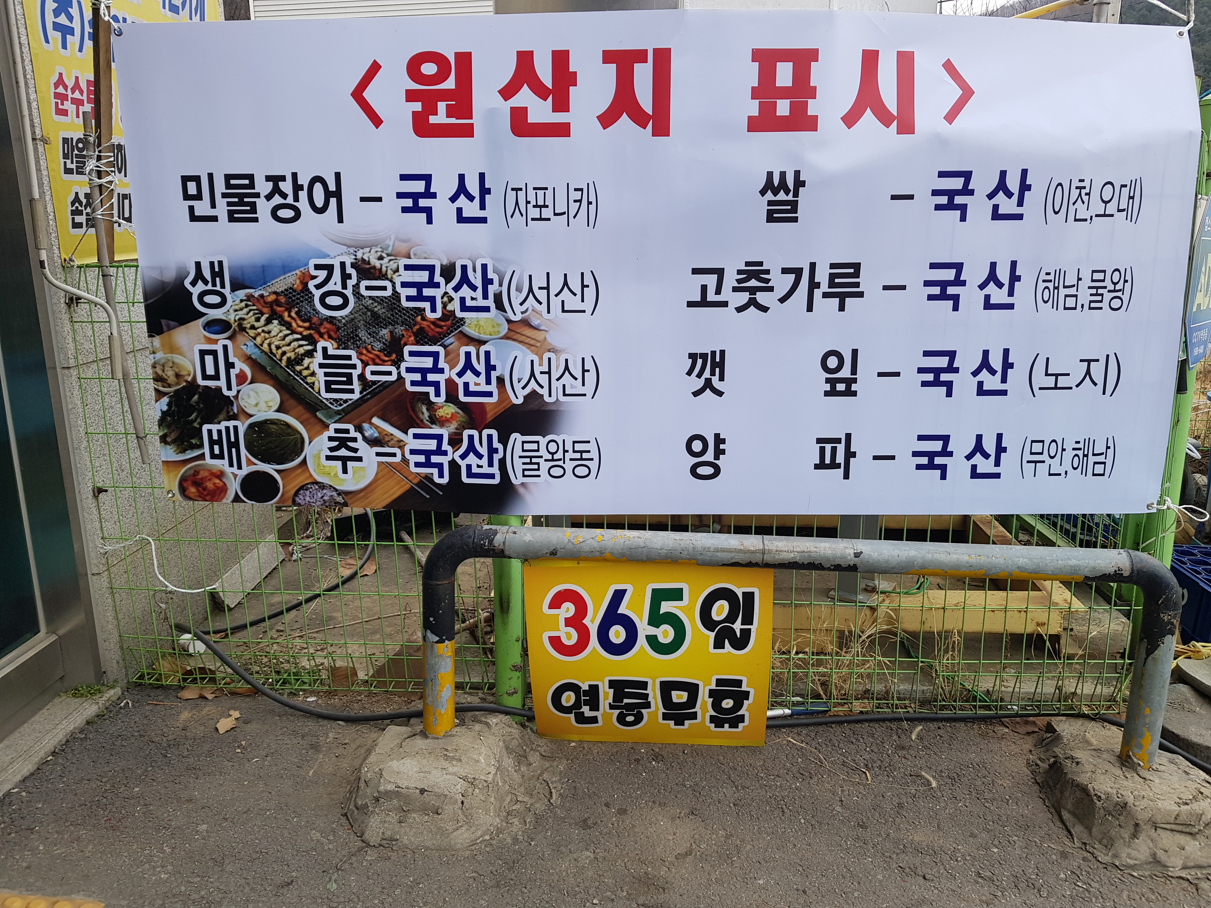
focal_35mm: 26
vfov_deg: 53.1
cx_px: 606
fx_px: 910
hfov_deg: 67.3
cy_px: 454
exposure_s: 1/254
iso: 40
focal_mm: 4.2
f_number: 1.7
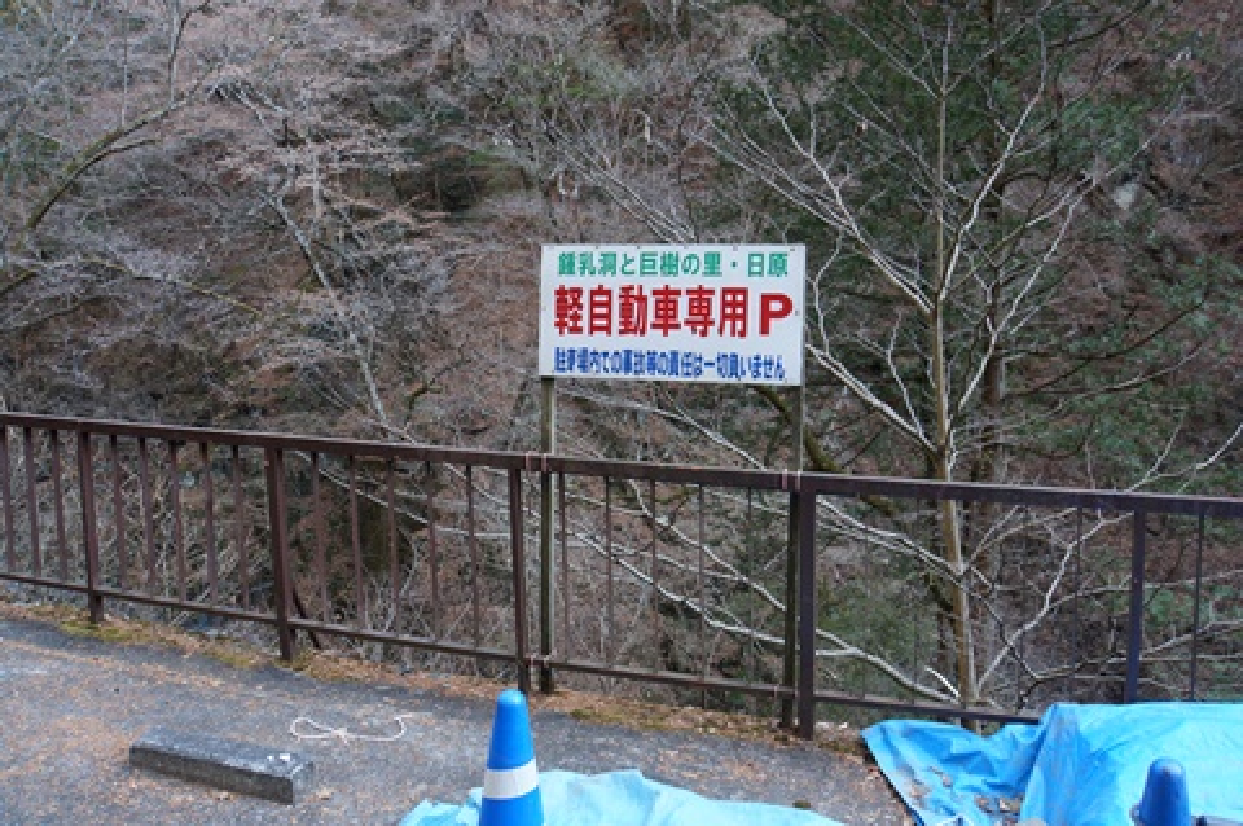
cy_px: 413
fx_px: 931
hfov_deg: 67.4
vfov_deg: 47.8
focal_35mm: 27
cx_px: 622
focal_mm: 18
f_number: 4
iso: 250
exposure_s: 1/60
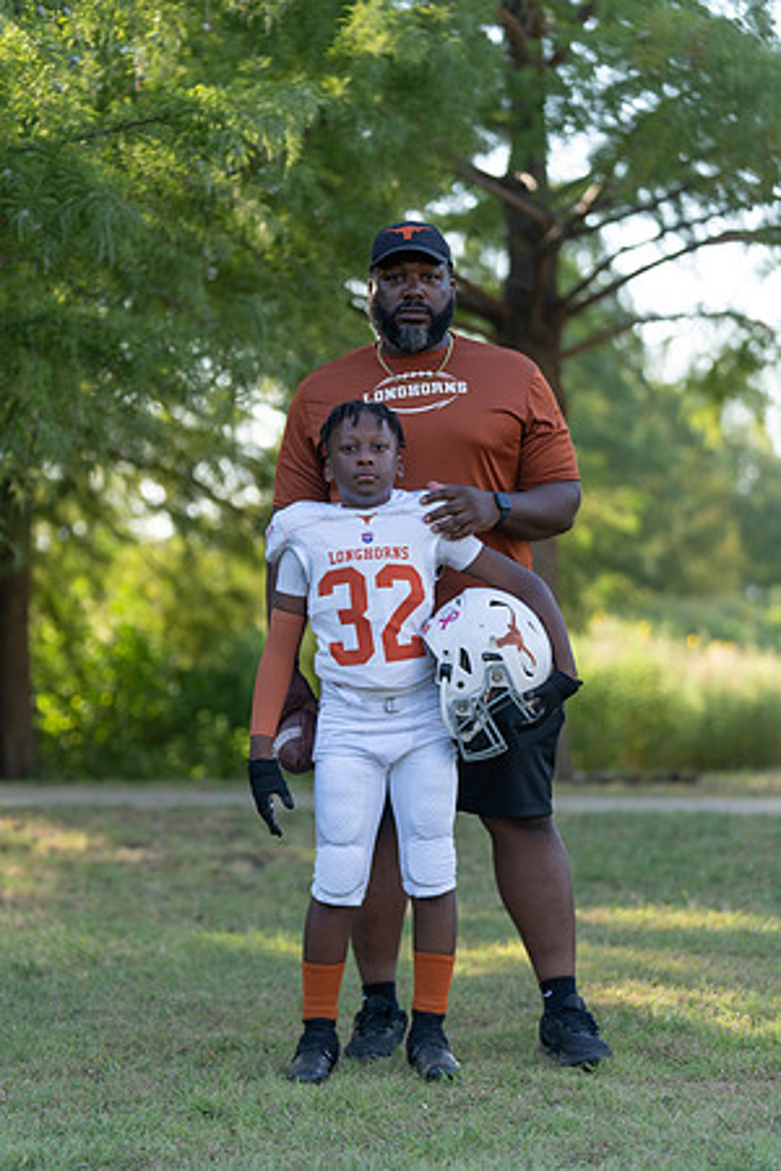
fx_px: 3286
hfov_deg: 13.6
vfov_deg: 20.2
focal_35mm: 101
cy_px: 586
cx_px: 390
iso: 125
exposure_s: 1/400
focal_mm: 101
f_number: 2.8
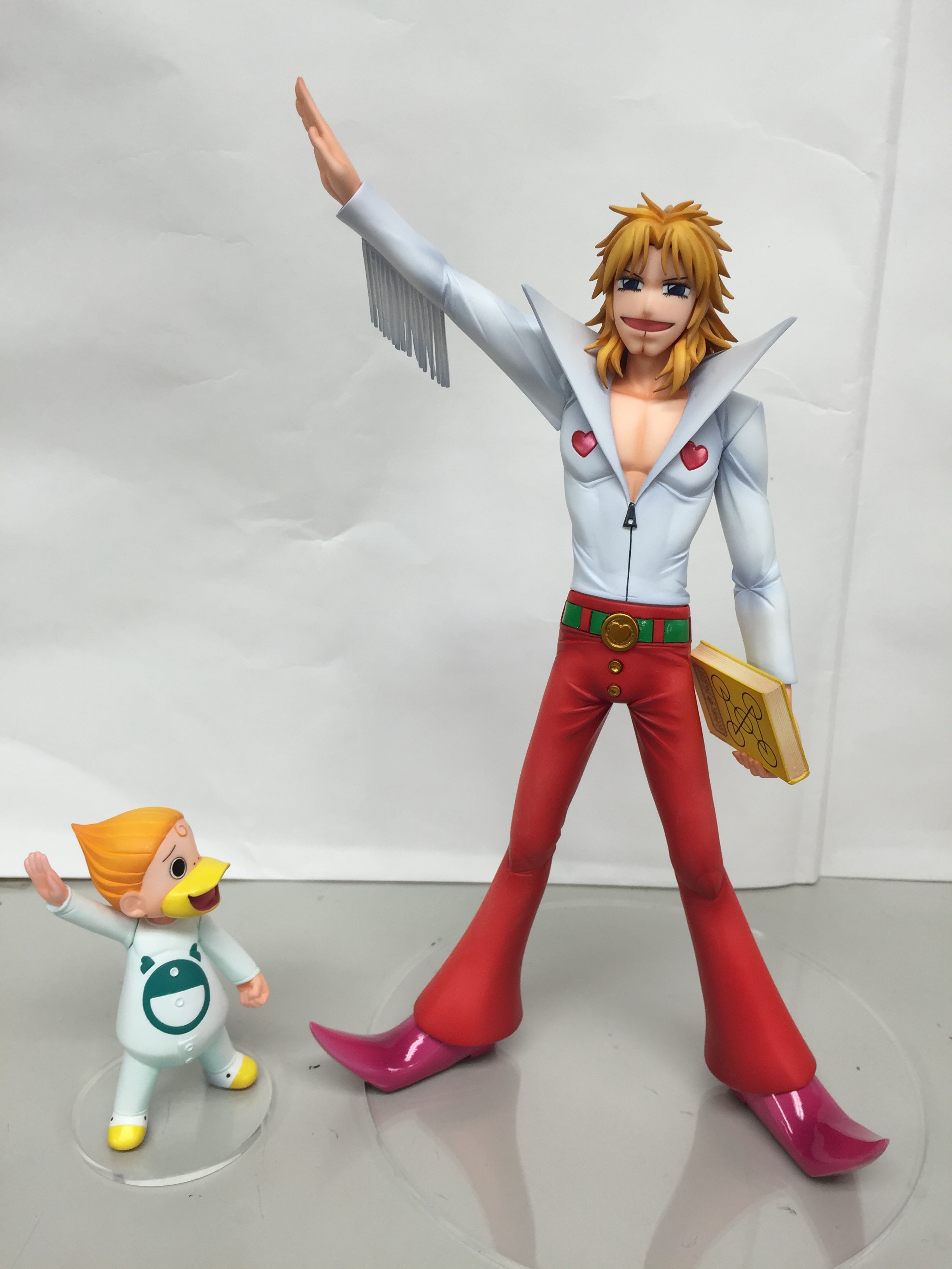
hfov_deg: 48.2
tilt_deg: -20.0
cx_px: 476
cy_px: 634
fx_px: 1063
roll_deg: -0.8
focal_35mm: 29
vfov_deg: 61.7
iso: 32
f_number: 2.2
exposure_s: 1/60
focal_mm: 4.15
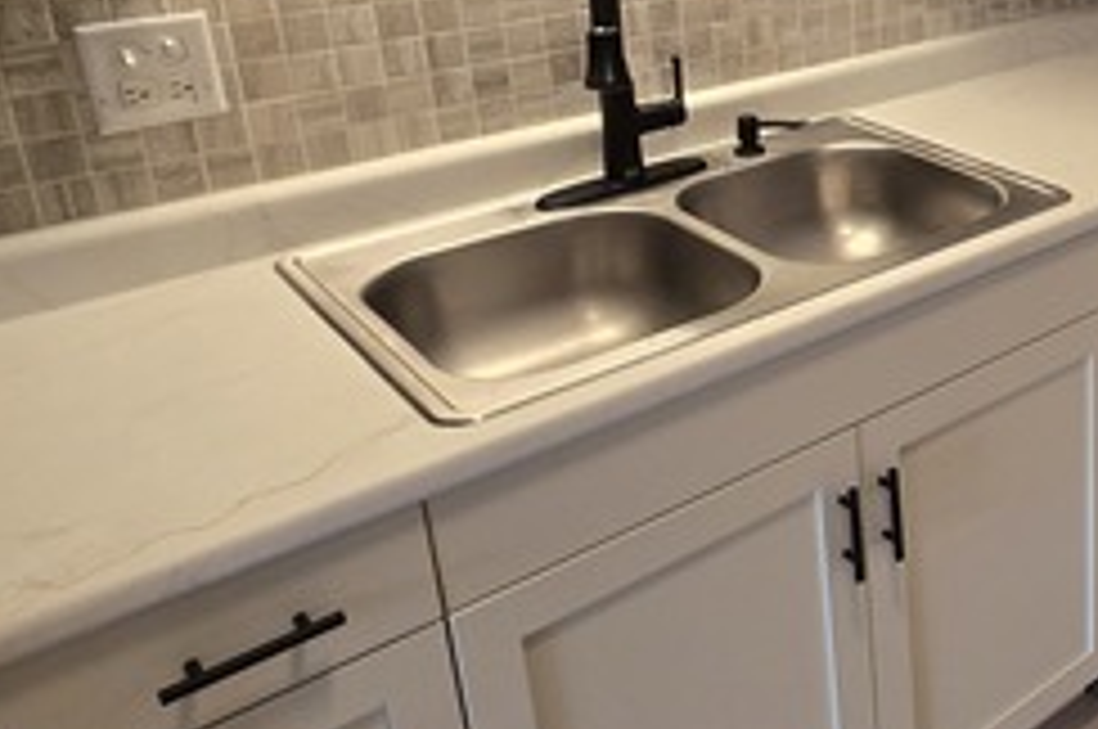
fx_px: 1127
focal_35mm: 37
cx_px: 1127
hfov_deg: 43.5
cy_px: 122
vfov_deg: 34.5
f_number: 2.2
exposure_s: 1/60
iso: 125
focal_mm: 2.2
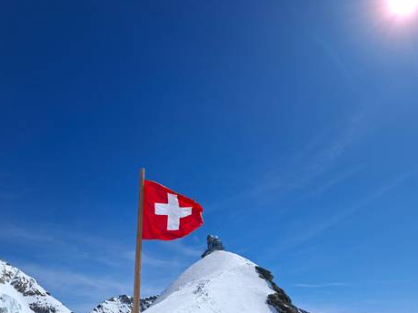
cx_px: 207
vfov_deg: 56.8
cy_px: 161
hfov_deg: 71.6
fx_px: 290
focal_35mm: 24
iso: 50
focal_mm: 5.54
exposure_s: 1/4950
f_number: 1.8
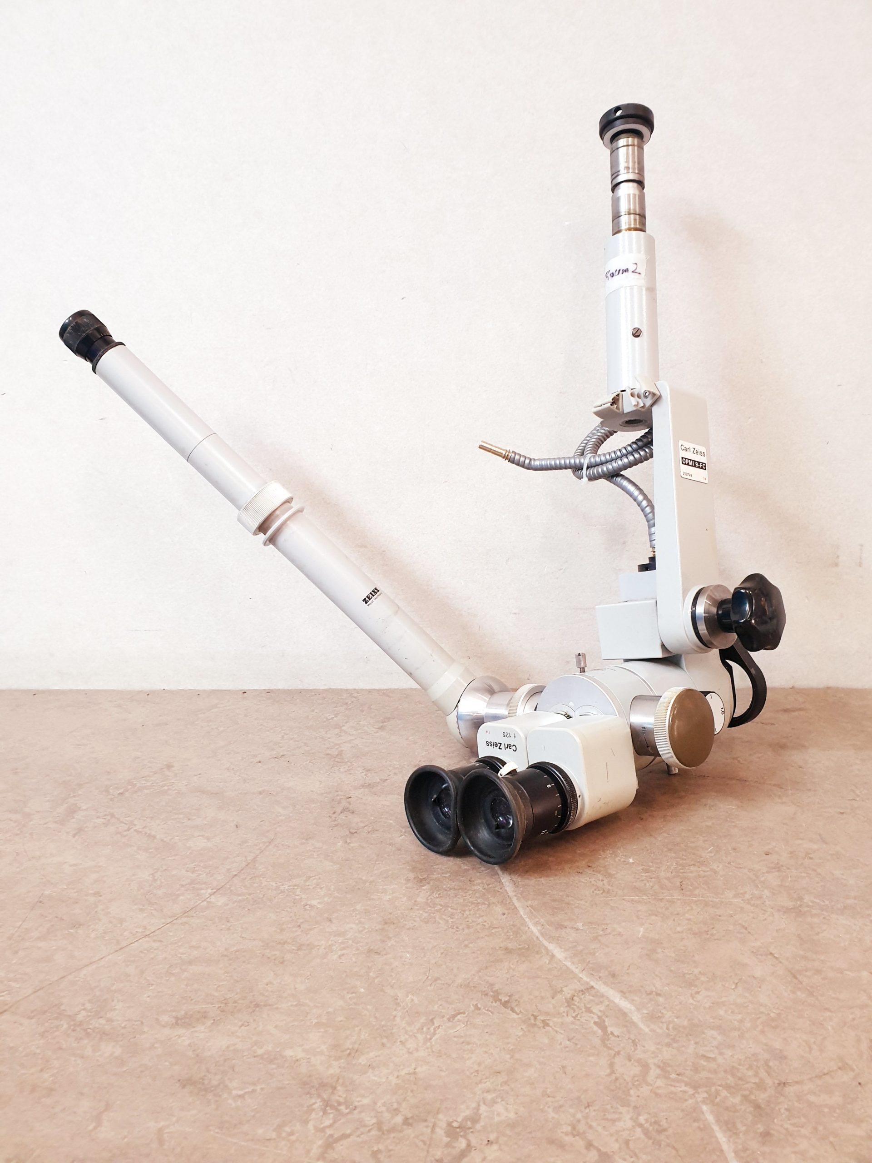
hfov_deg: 53.1
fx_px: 873
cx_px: 436
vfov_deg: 67.3
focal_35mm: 26
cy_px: 582
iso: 320
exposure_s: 1/33
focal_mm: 4.3
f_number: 2.4
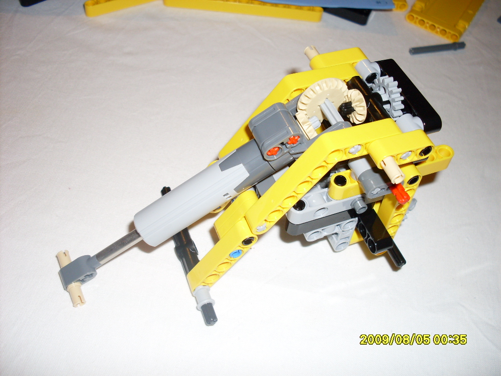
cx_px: 250
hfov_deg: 49.0
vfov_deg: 37.7
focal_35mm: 38
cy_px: 188
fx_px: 550
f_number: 2.8
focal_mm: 6.3
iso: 100
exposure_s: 1/45
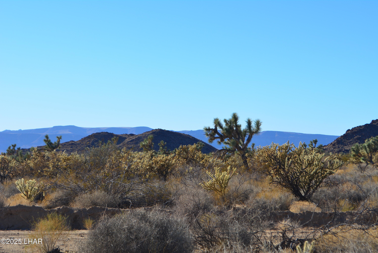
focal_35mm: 82
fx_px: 867
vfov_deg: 16.6
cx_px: 189
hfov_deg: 24.6
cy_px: 126
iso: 200
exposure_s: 1/400
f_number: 11
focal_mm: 55
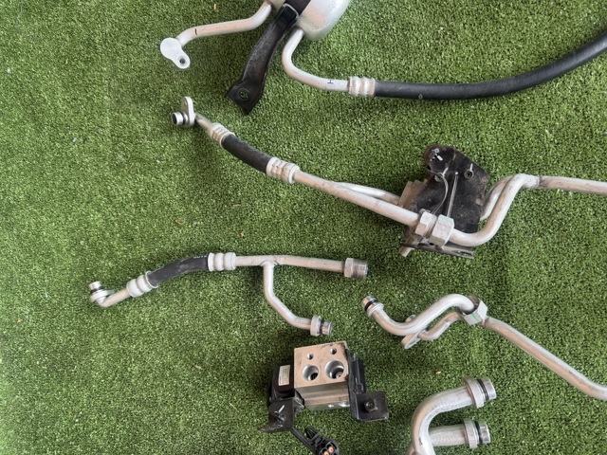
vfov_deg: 56.8
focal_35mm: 24
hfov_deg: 71.6
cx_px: 304
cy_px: 228
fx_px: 421
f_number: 1.78
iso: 200
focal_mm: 6.76
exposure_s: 1/121
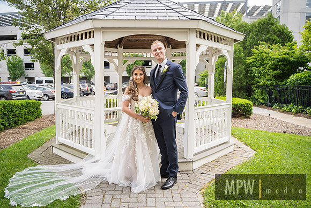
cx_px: 156
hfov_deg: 65.5
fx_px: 242
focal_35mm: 28
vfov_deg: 46.4
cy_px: 104
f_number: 2.8
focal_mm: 28
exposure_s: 1/500
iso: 100
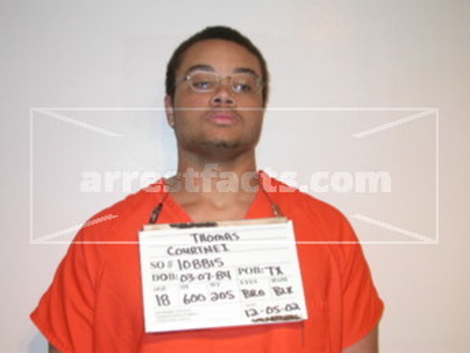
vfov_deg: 24.4
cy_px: 176
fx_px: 815
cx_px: 235
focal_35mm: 60
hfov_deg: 32.2
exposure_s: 1/60.3
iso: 100
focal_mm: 12.4
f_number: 3.1
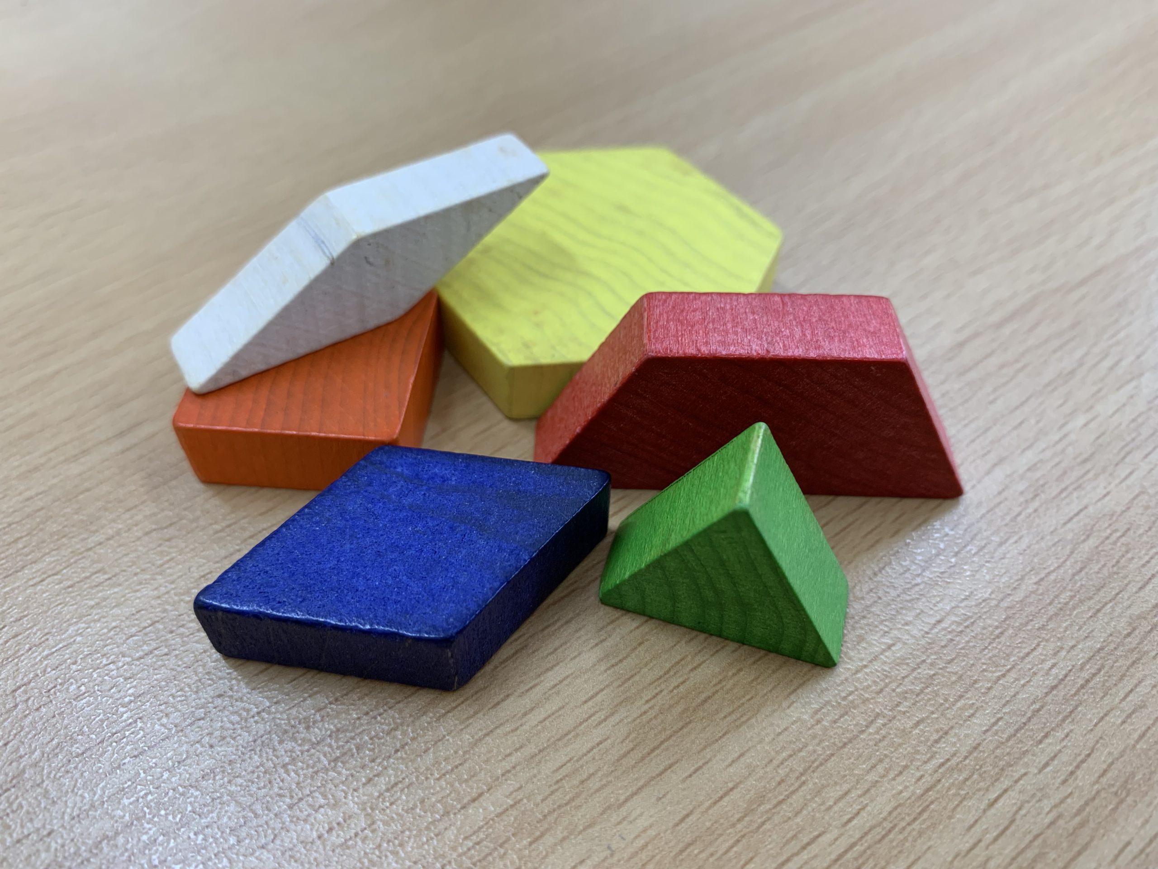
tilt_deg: -50.5
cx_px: 579
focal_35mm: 26
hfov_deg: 67.3
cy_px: 434
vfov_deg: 53.1
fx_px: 870
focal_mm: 4.25
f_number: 1.8
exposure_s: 1/121
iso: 80
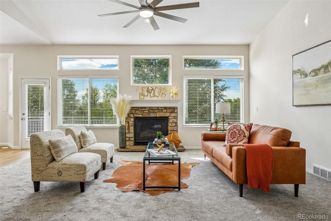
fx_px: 193
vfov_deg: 59.5
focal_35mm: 21
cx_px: 166
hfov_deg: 81.2
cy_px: 110
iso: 400
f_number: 8
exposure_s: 1/125
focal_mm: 14
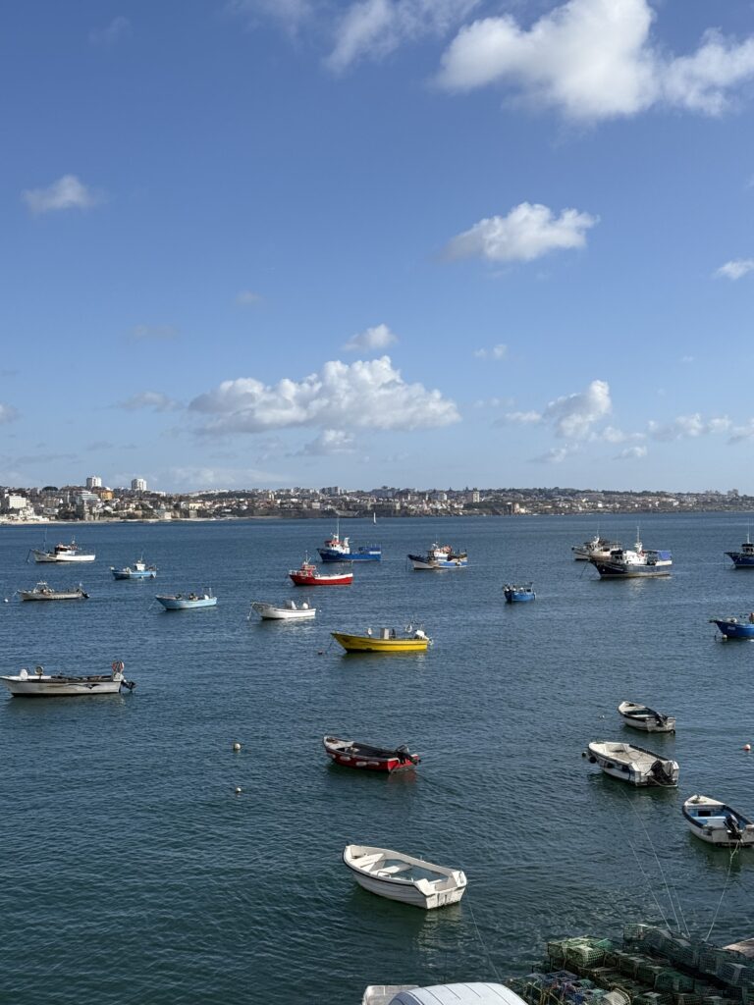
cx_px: 377
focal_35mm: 48
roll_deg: -0.5
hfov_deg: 30.3
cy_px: 502
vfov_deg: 39.7
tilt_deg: +0.6
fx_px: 1394
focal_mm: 6.76
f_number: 1.78
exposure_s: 1/7874
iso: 64
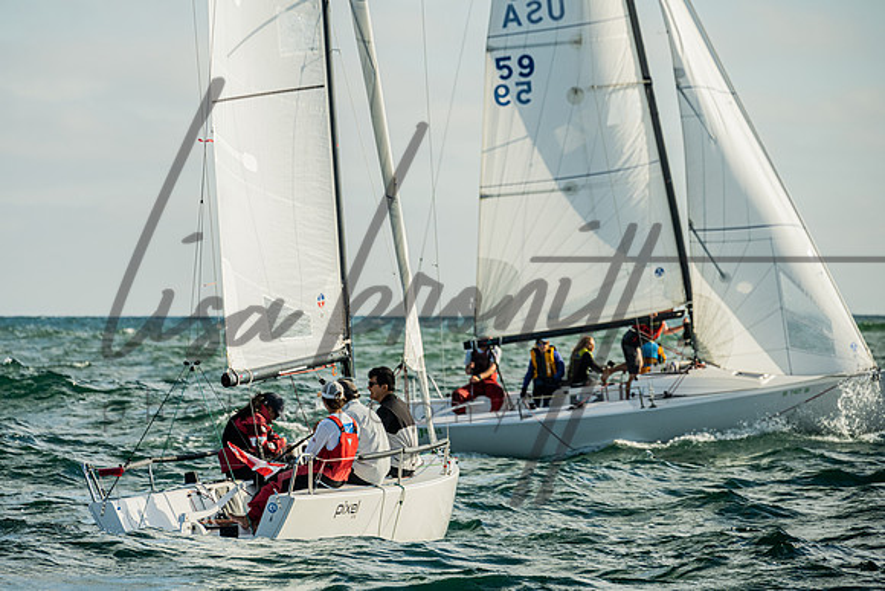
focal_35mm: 240
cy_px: 300
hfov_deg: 8.6
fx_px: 5913
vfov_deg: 5.7
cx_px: 363
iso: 250
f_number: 6.3
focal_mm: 200
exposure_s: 1/500
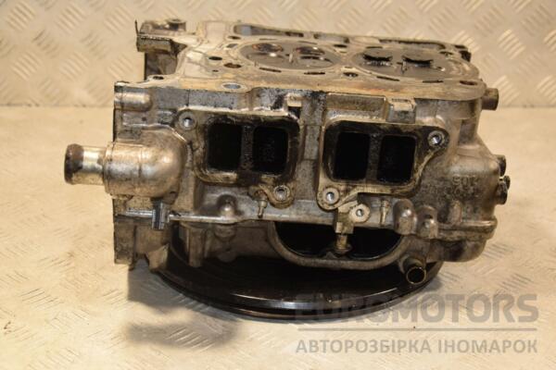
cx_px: 278
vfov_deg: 21.6
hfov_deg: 31.9
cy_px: 185
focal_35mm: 63
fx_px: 973
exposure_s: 1/125
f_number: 4.8
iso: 800
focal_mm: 42
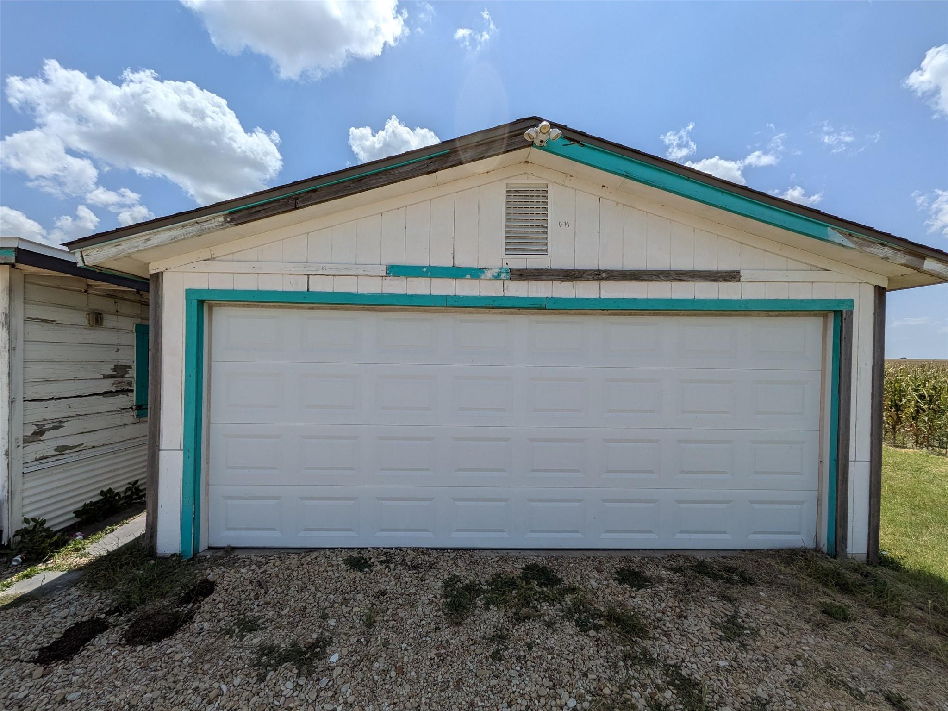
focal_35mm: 14
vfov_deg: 85.7
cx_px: 474
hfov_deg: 102.1
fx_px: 383
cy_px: 356
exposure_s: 1/2833
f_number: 2.2
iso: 47
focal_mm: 1.85
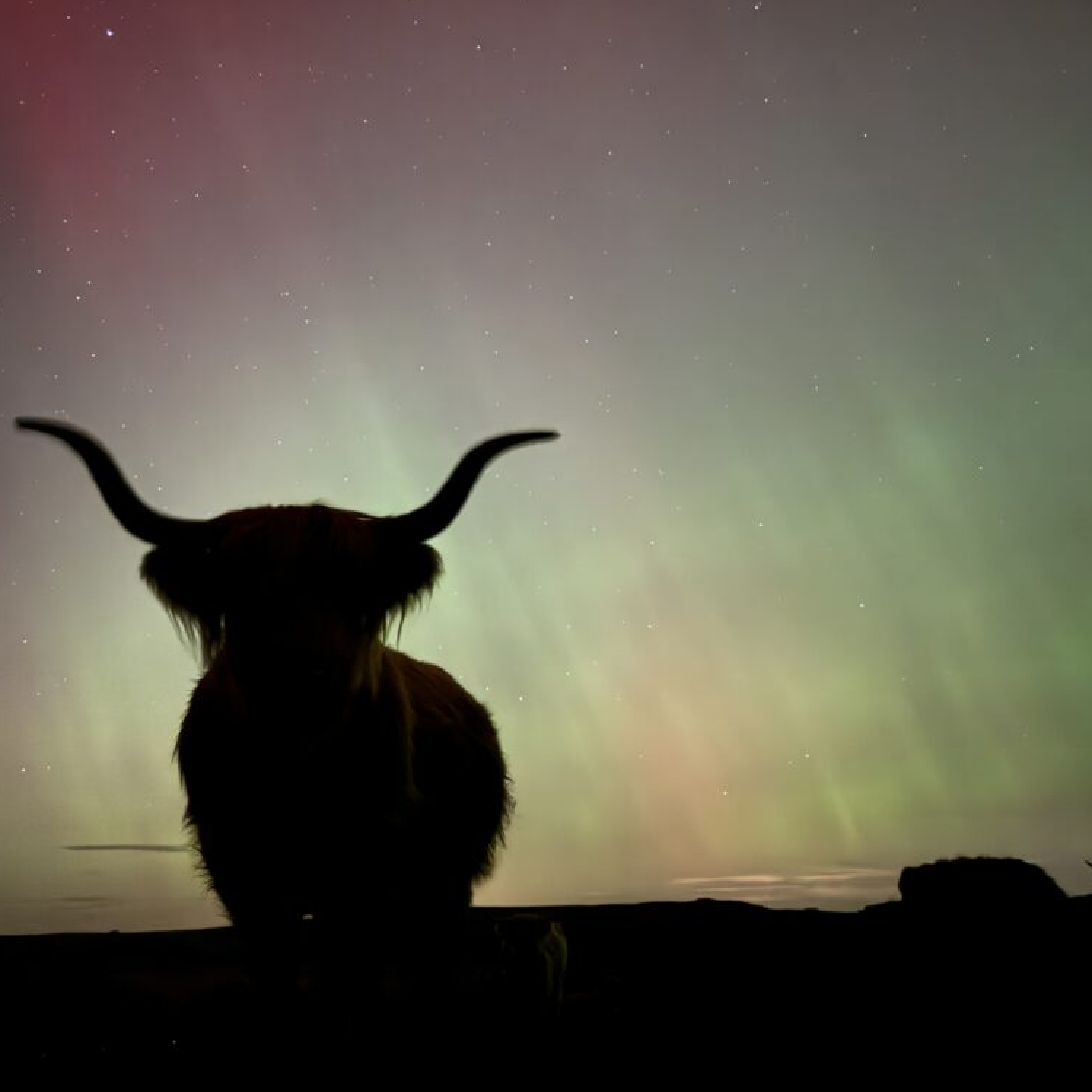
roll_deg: +2.4
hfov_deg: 54.7
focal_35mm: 29
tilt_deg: +20.4
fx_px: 1035
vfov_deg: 55.6
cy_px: 550
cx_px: 378
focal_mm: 6.76
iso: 6400
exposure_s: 1
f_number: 1.78
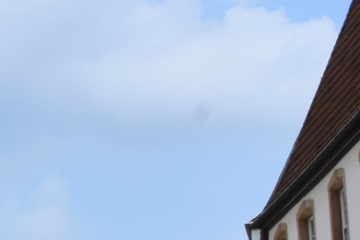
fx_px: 1720
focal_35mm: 172
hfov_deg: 10.9
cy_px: 415
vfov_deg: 7.8
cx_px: -362
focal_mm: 18
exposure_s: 1/640
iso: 1000
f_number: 14
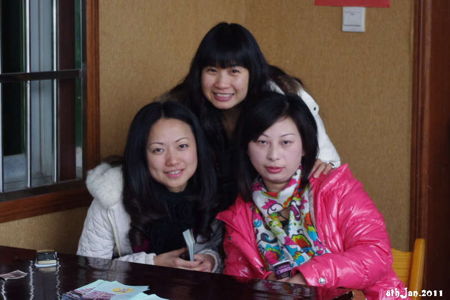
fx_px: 1025
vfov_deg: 16.6
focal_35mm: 82
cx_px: 225
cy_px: 150
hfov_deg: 24.8
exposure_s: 1/60
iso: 1600
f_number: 5.6
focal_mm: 55
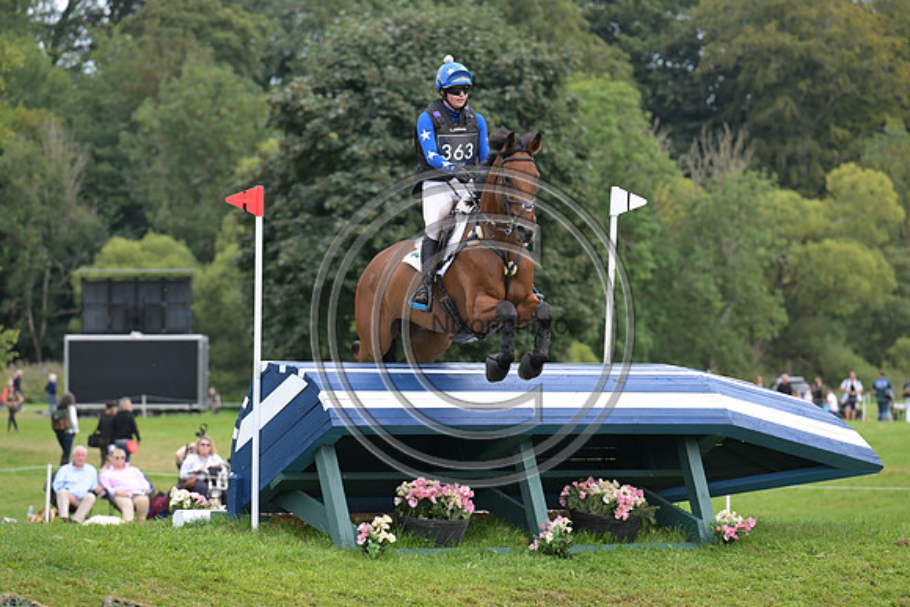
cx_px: 455
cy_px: 304
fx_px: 5057
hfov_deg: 10.3
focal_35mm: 200
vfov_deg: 6.9
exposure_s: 1/1250
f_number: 5.6
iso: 1100
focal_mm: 200
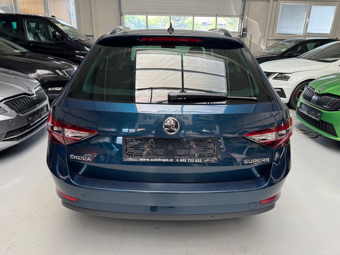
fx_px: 236
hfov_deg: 71.6
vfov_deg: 56.8
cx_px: 170
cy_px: 128
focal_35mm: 24
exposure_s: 1/120
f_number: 1.78
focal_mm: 6.76
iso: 200
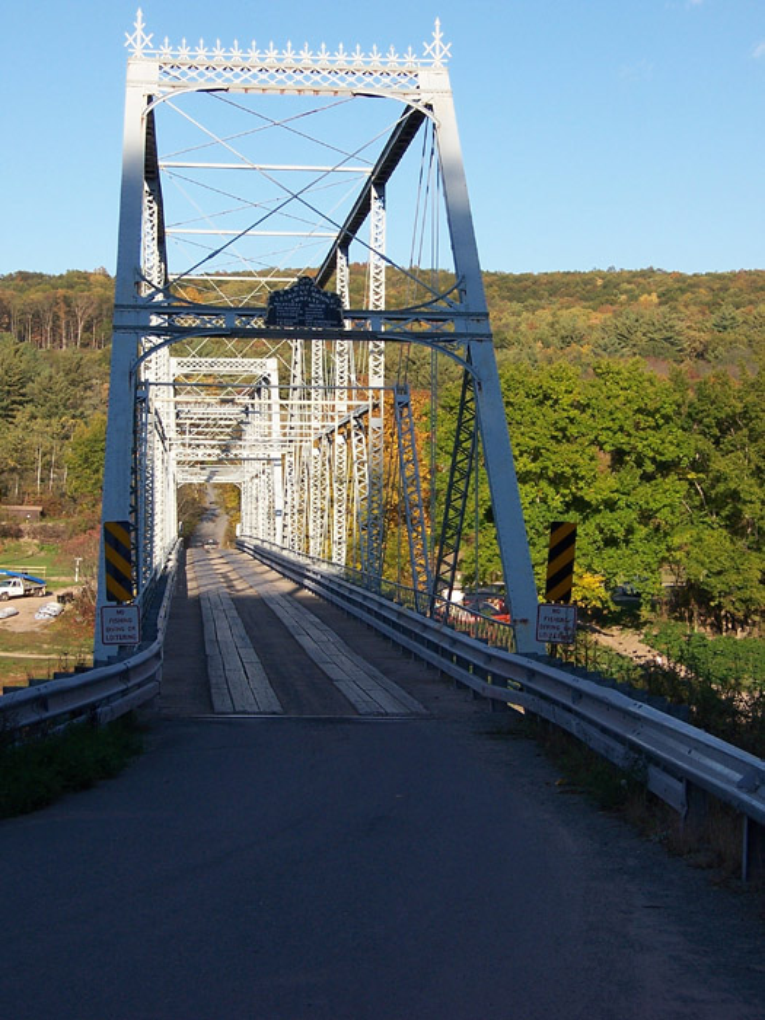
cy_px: 510
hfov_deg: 20.2
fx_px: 2151
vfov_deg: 26.7
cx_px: 382
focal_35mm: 73
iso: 80
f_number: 4.8
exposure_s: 1/350
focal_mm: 12.1
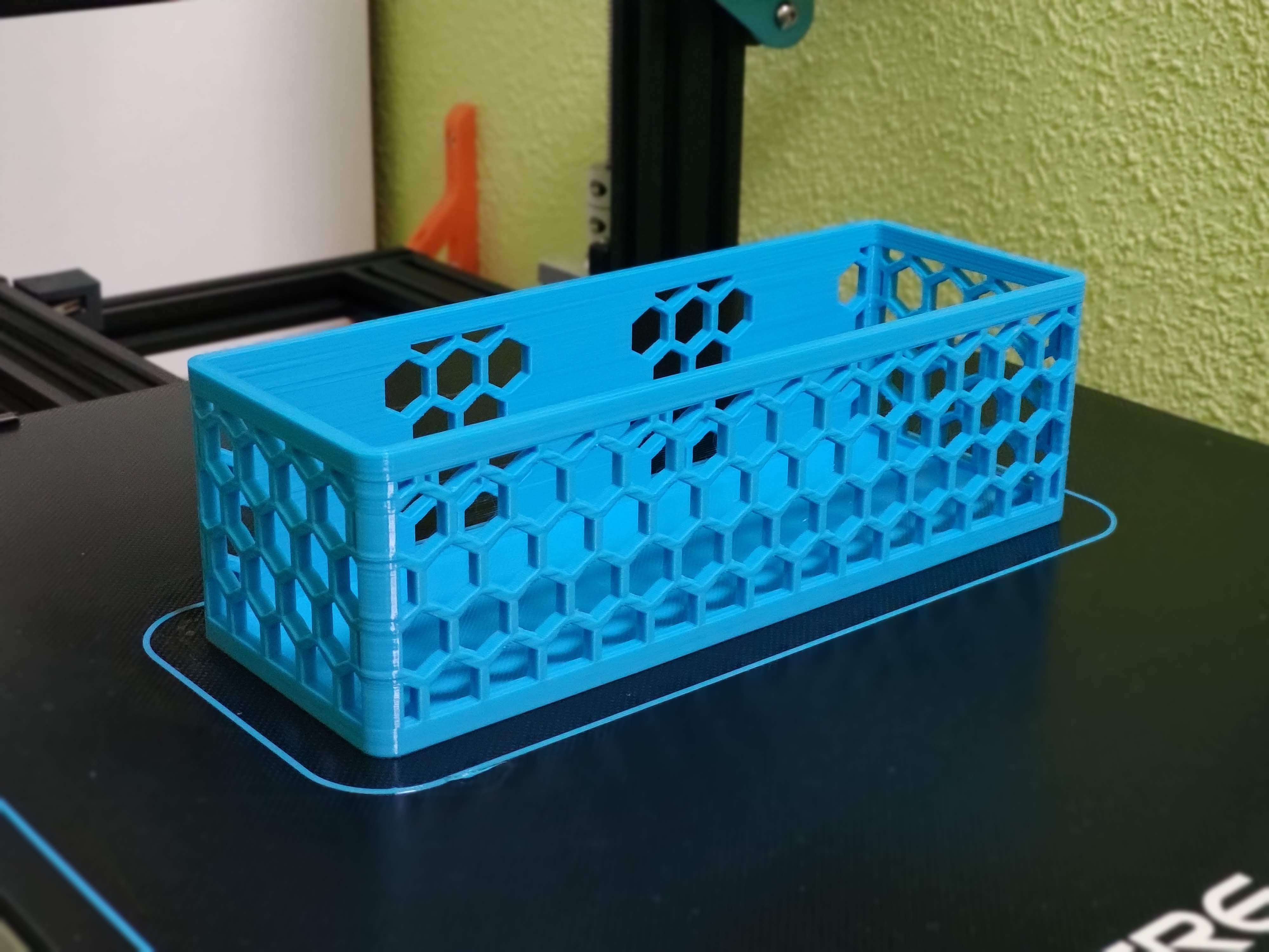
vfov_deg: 28.0
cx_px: 634
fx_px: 1906
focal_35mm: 52
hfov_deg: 36.8
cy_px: 476
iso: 3128
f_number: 2.4
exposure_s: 1/40
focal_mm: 5.54
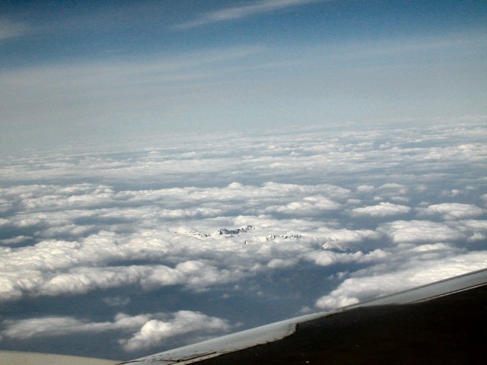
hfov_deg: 17.7
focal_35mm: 111
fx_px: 1562
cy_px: 182
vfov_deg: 13.3
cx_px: 244
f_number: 4.8
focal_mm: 16.8
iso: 100
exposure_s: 1/676
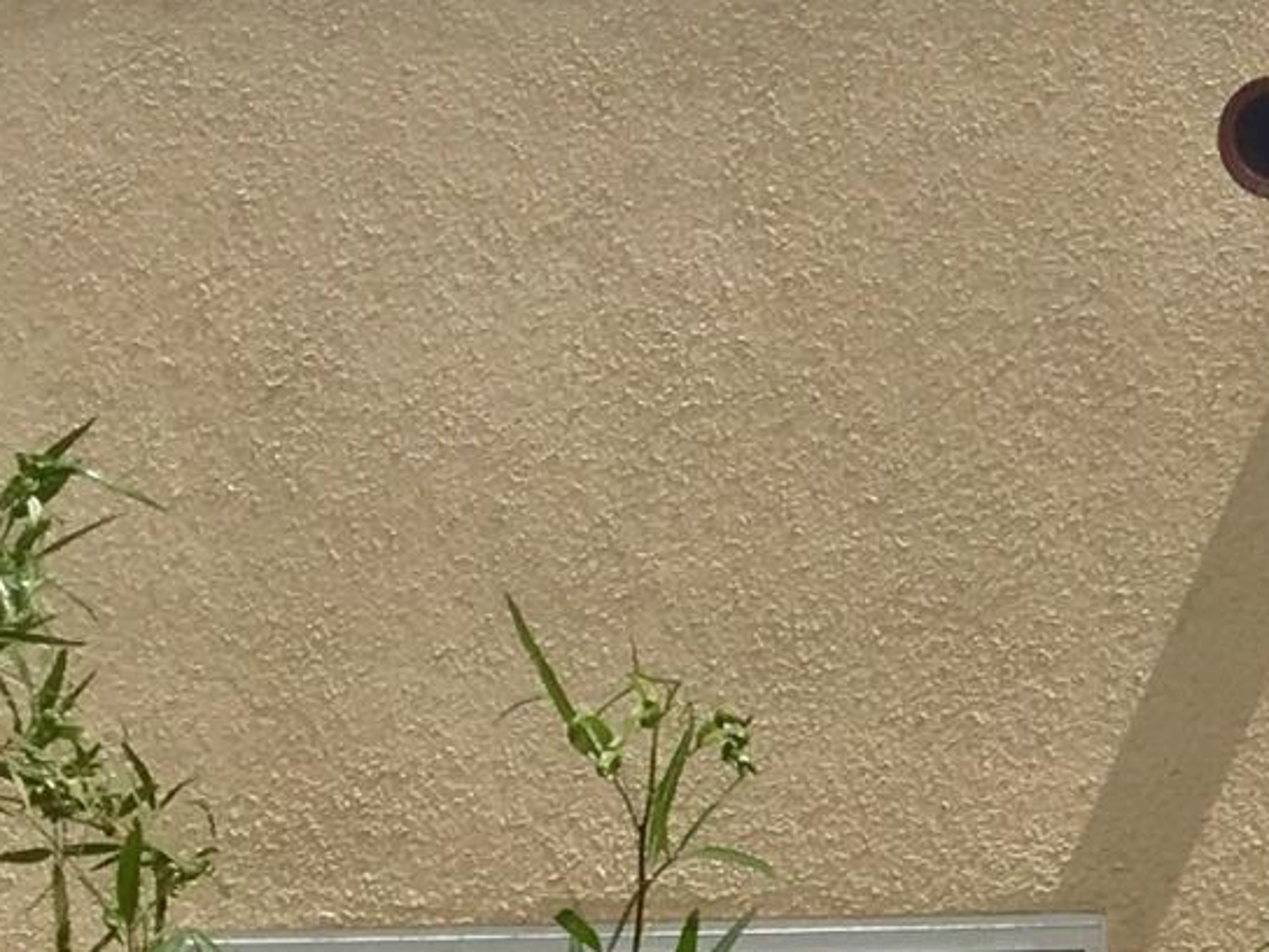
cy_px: 1367
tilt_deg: +3.1
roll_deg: -0.6
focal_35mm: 160
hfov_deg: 10.5
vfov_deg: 9.1
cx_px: 3077
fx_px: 5865
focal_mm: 4.15
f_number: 2.2
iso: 25
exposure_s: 1/3077
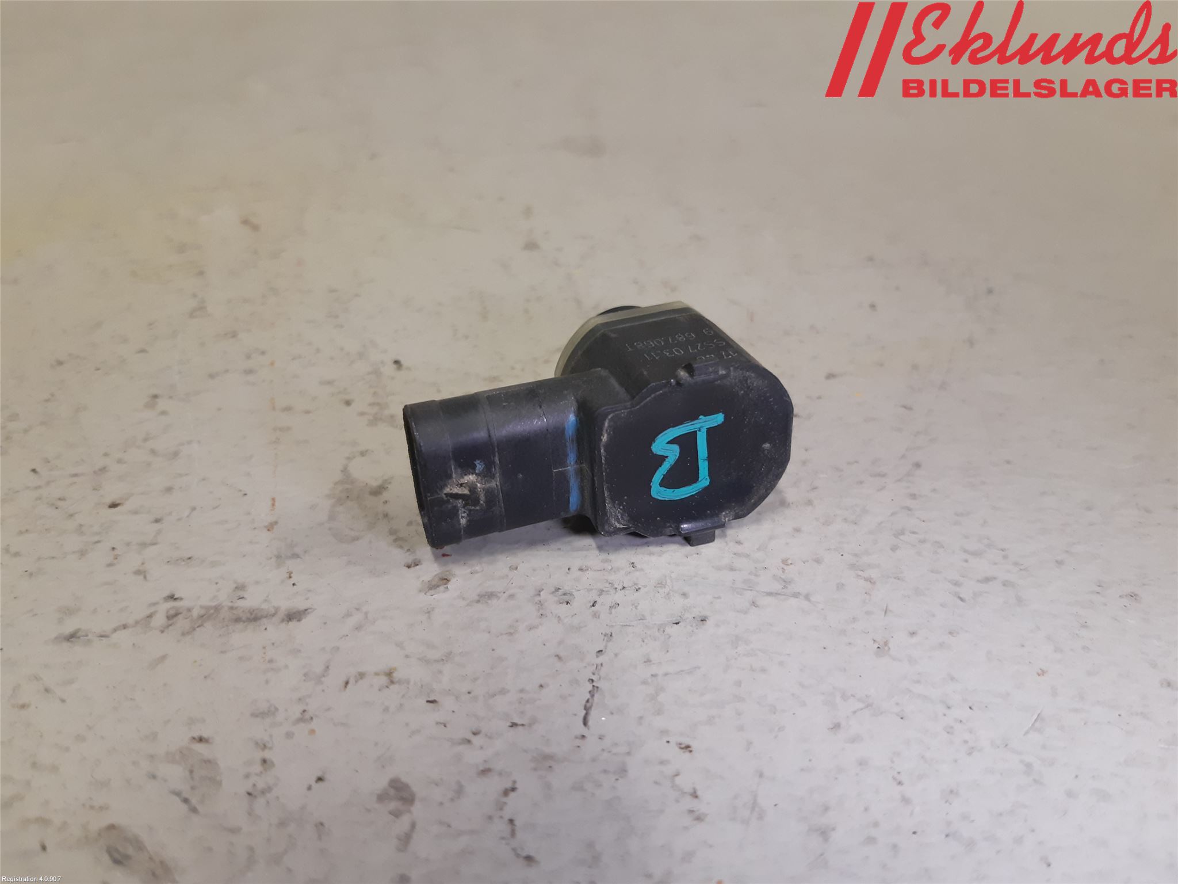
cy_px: 442
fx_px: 885
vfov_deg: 53.1
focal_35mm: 26
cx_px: 589
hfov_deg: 67.3
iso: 160
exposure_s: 1/50
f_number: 1.7
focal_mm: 3.93
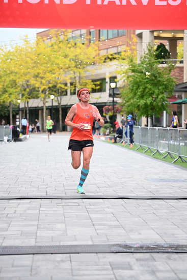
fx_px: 638
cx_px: 94
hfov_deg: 16.7
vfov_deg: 24.8
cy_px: 140
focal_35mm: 82
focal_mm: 82
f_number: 2.8
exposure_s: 1/1250
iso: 1600
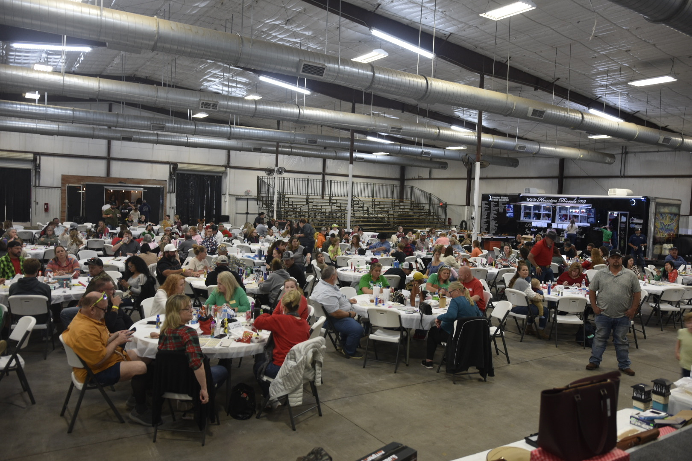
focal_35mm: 27
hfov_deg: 67.4
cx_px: 346
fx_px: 519
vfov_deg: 47.9
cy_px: 230
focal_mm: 18
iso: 400
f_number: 2
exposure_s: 1/50
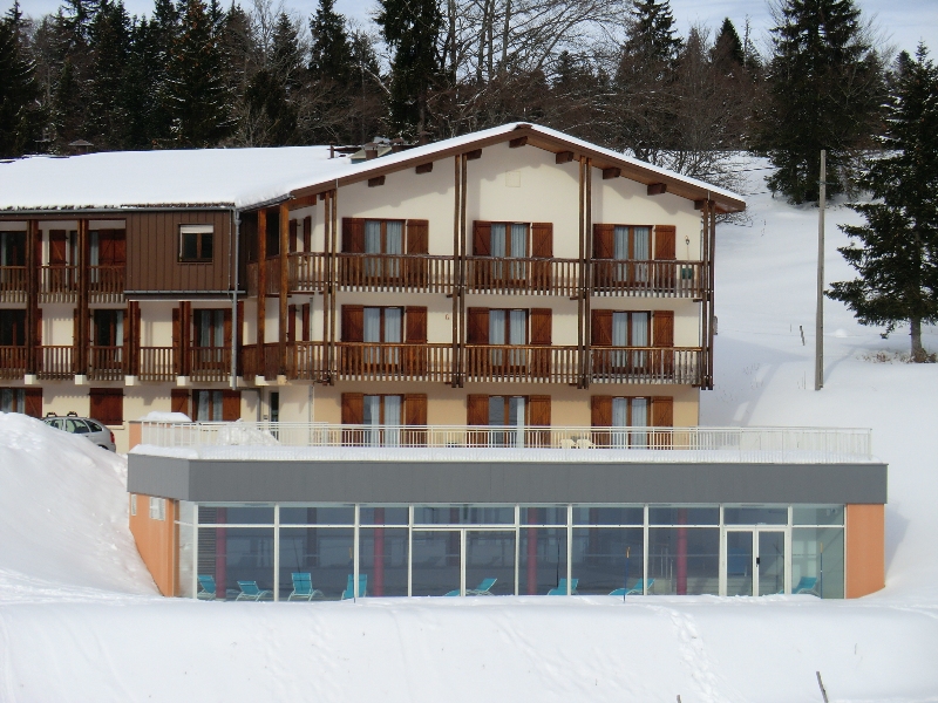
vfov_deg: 12.0
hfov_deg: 16.0
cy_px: 352
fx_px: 3333
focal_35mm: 123
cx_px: 469
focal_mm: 22
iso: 64
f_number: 5.2
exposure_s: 1/400
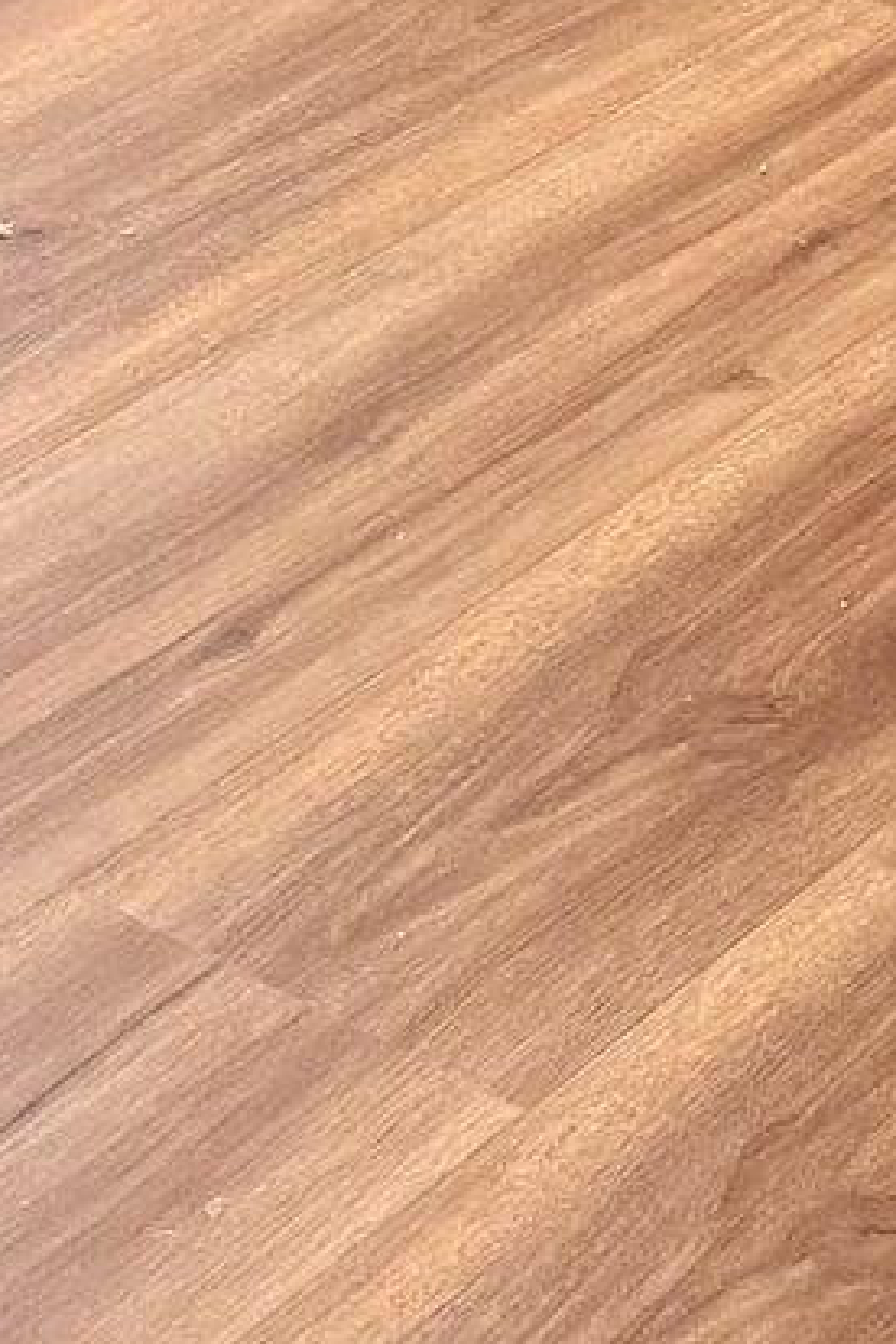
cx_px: 2172
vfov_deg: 11.3
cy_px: -2214
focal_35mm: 139
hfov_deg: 8.9
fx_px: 5189
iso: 125
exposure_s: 1/60
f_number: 1.78
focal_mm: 6.76
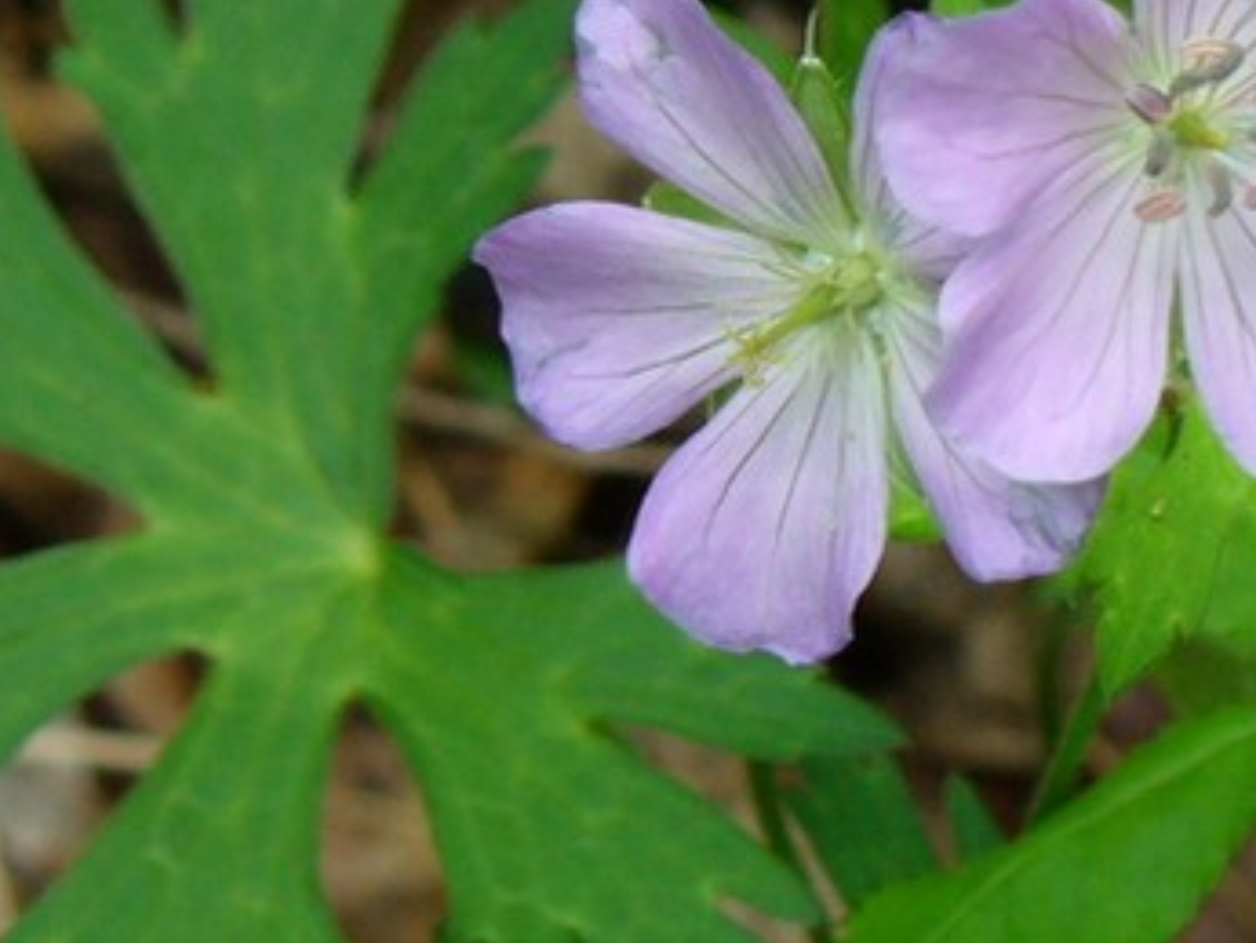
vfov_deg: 6.3
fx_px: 8566
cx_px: 1132
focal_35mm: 236
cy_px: 129
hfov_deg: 8.4
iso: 80
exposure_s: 1/125
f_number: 3.3
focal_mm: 12.8
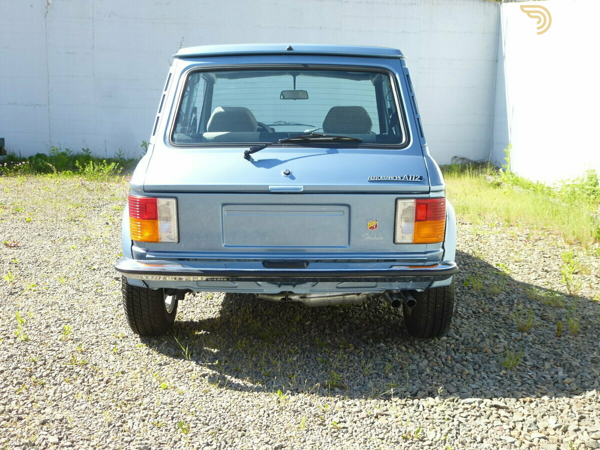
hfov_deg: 49.0
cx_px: 300
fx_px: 659
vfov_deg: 37.7
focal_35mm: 38
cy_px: 225
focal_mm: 6.8
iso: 100
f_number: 3.8
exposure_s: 1/200
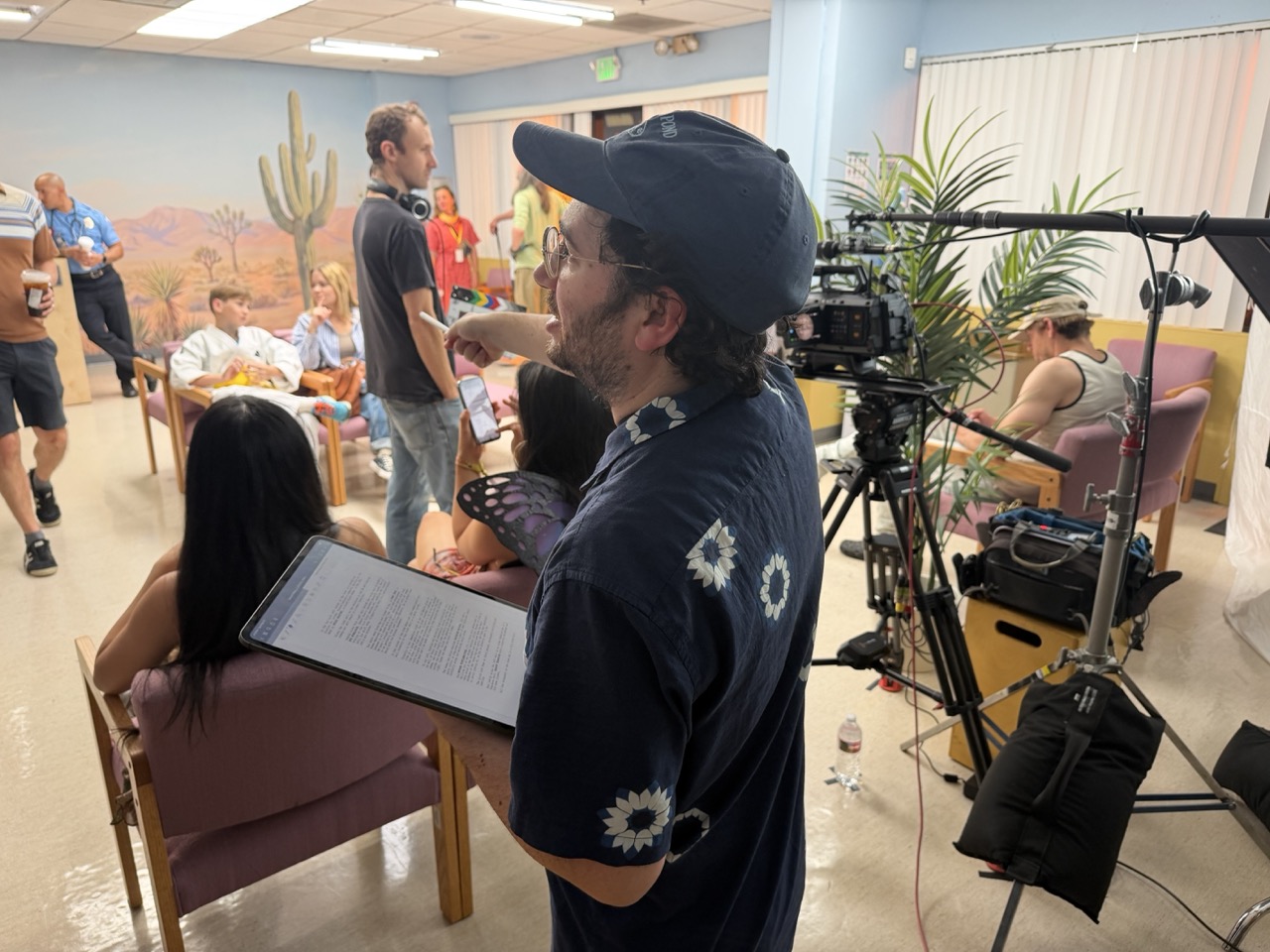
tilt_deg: -17.7
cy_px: 476
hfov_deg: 71.6
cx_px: 635
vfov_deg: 56.8
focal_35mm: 24
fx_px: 881
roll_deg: -1.9
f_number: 1.78
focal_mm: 6.76
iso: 125
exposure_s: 1/121
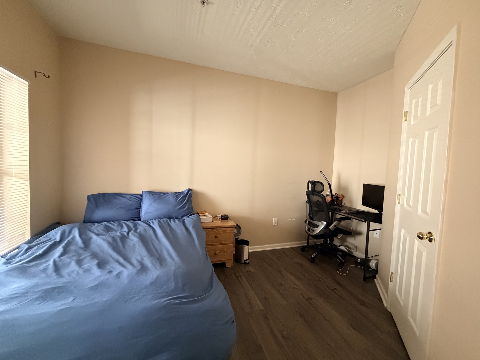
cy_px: 180
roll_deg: -1.9
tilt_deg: -3.2
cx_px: 240
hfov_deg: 102.1
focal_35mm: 14
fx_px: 194
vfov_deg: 85.7
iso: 800
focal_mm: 2.22
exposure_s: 1/60
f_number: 2.2
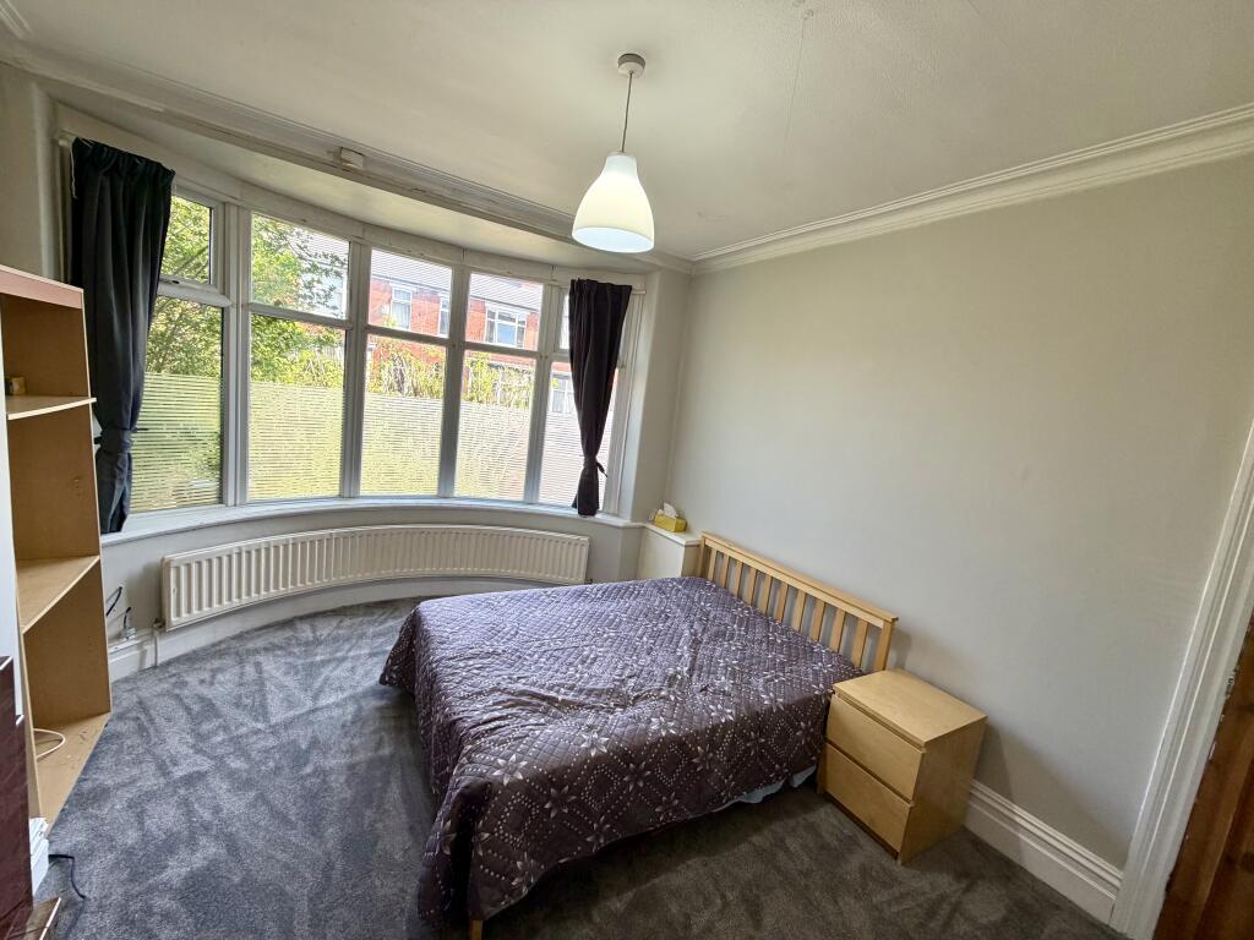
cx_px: 627
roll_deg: -6.7
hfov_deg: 102.1
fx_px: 507
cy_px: 470
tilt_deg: -7.1
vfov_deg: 85.7
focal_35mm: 14
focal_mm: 2.22
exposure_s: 1/121
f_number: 2.2
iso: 160
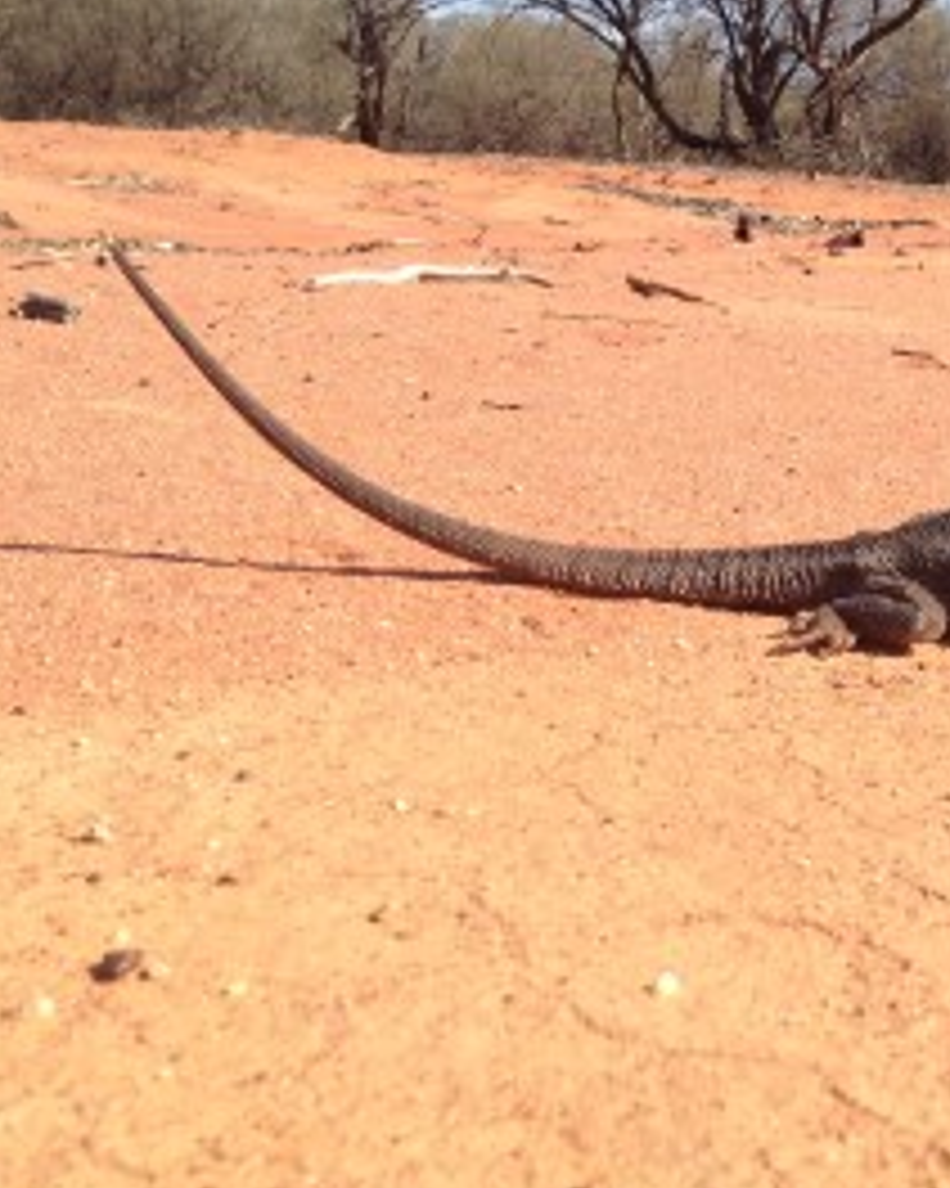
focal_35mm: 61
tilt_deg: -6.4
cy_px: 407
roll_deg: -2.6
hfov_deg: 24.4
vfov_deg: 30.8
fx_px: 2145
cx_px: 824
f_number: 2.4
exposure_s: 1/1355
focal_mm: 4.12
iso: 50
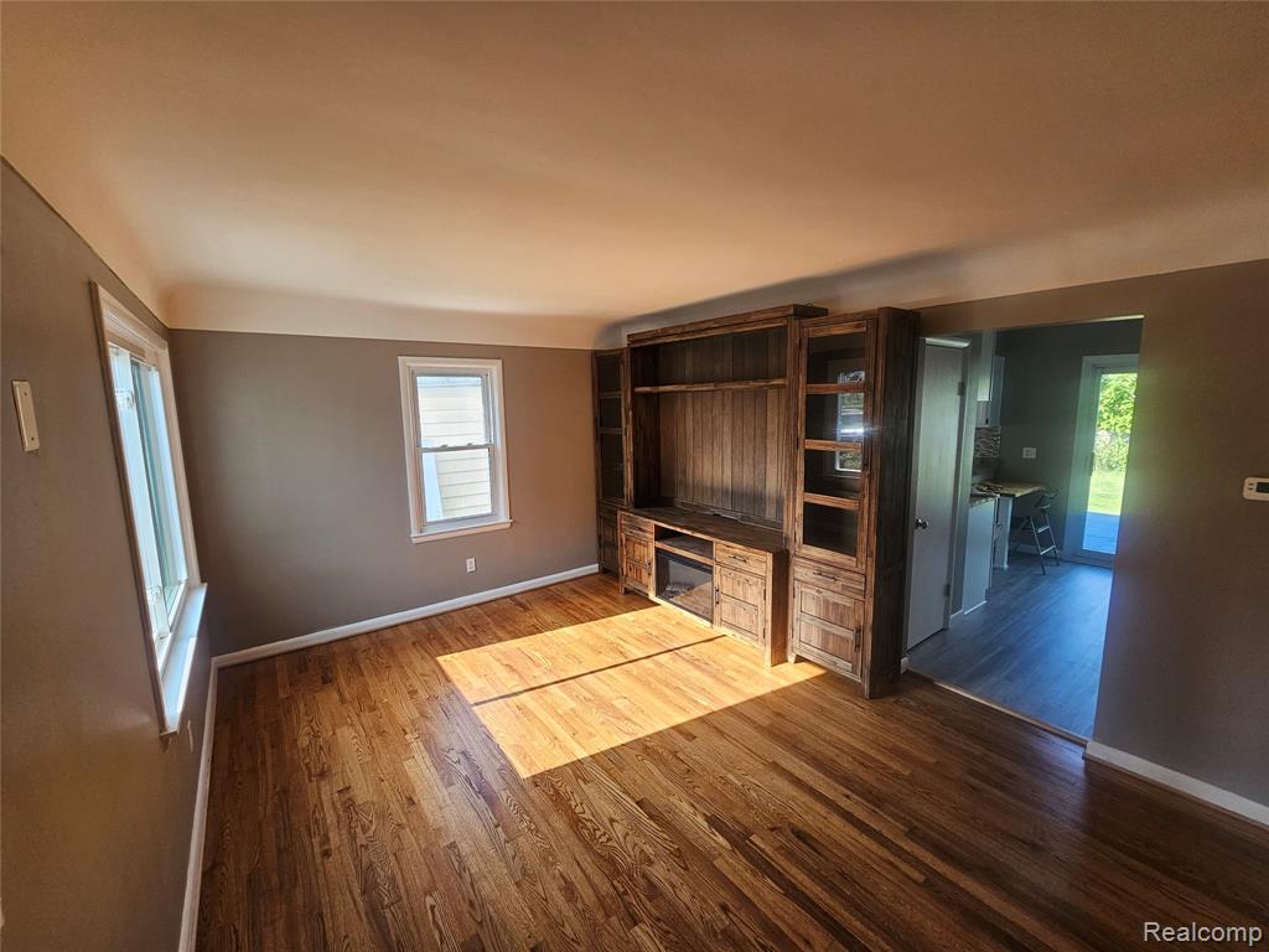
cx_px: 634
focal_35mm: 13
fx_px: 477
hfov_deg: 106.2
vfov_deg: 89.9
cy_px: 476
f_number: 2.2
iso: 160
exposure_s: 1/207
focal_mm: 2.2
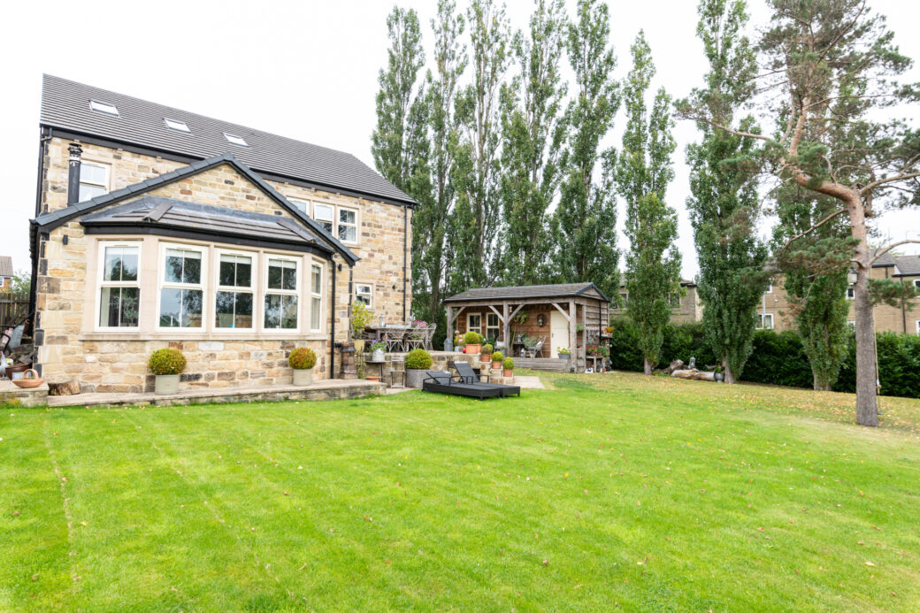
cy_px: 306
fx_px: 485
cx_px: 460
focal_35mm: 19
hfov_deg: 86.9
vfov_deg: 64.5
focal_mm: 19
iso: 200
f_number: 8
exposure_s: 1/100
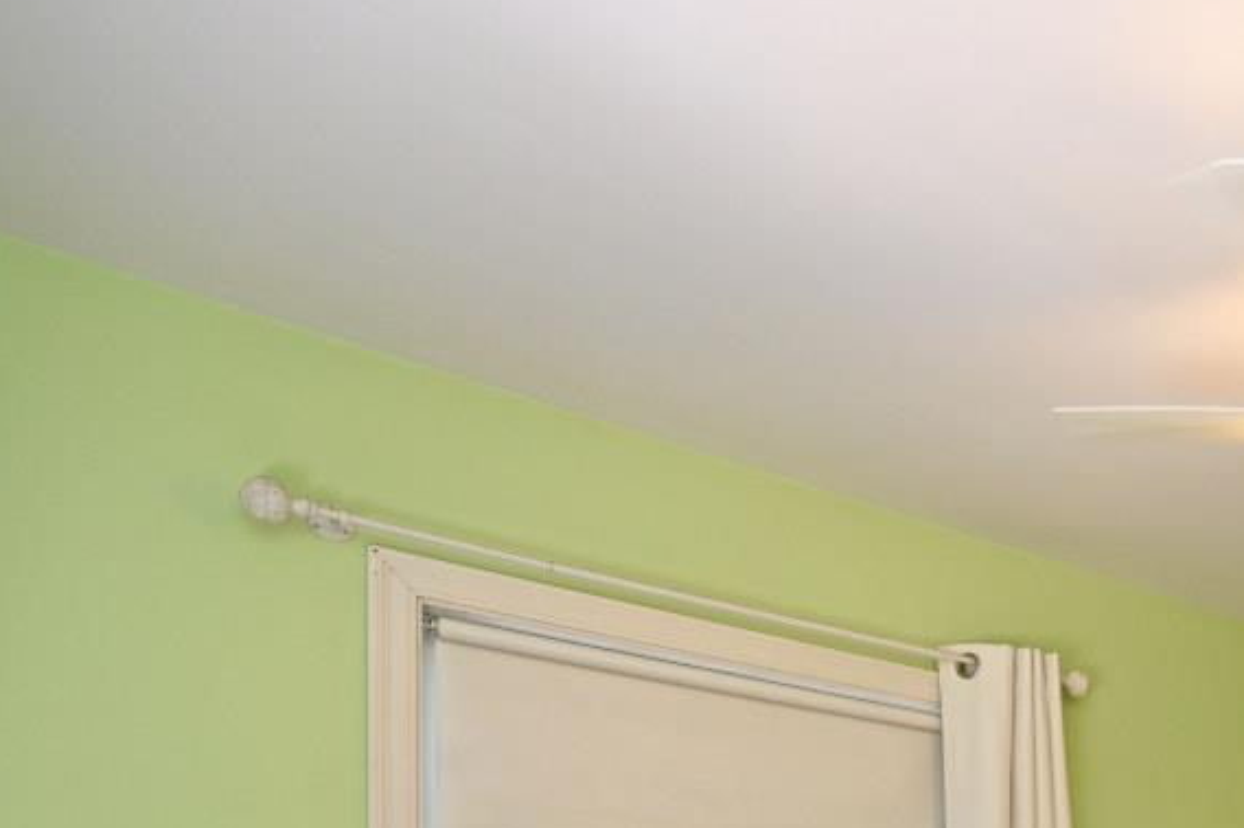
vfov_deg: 30.0
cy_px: 1025
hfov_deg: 38.8
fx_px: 1278
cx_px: 1478
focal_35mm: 37
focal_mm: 14
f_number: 4
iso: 280
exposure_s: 1/60
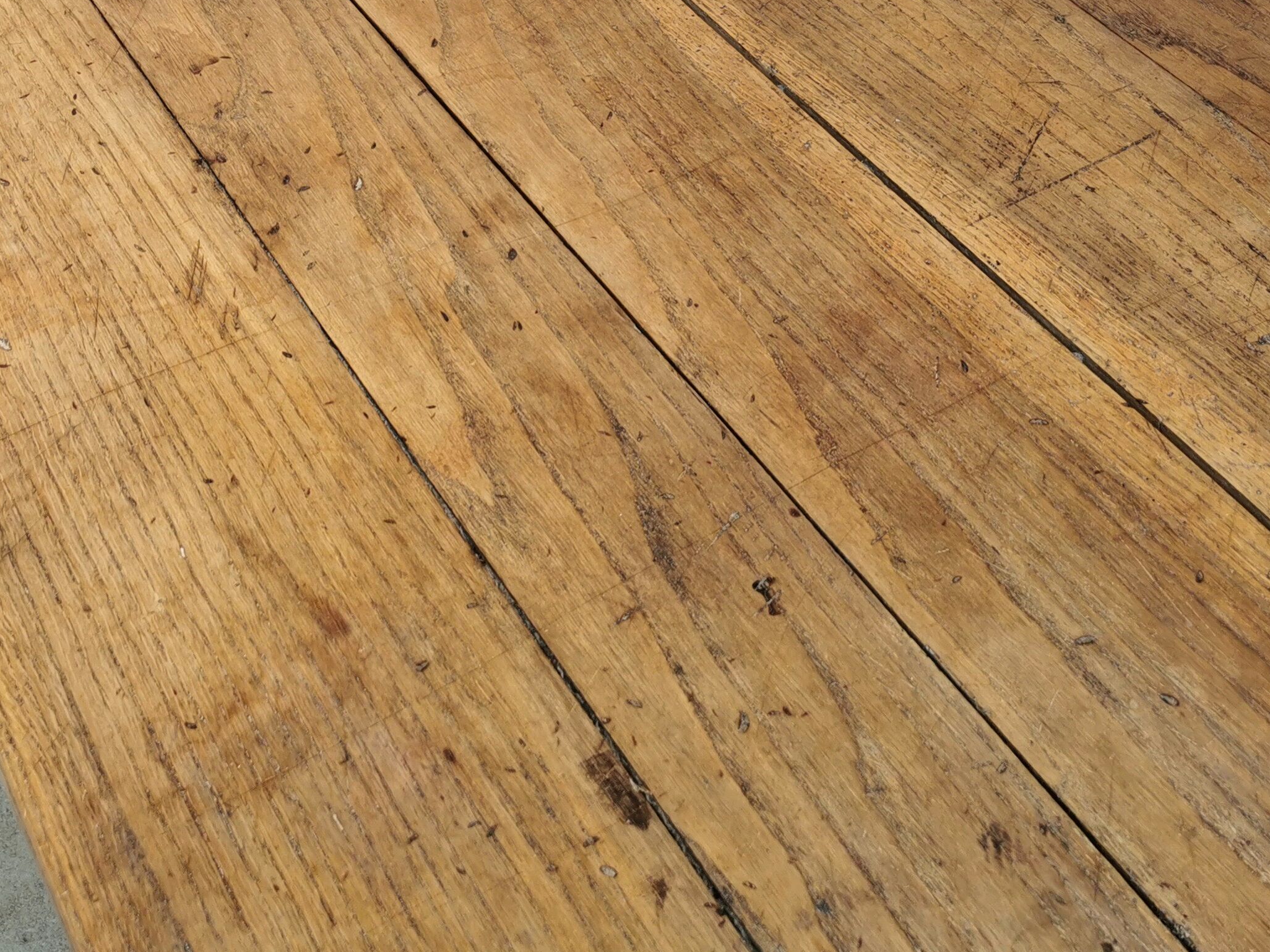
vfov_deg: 29.1
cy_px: 108
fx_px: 1761
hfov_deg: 39.6
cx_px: 544
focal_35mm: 48
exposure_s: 1/100
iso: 50
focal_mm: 5.58
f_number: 1.8
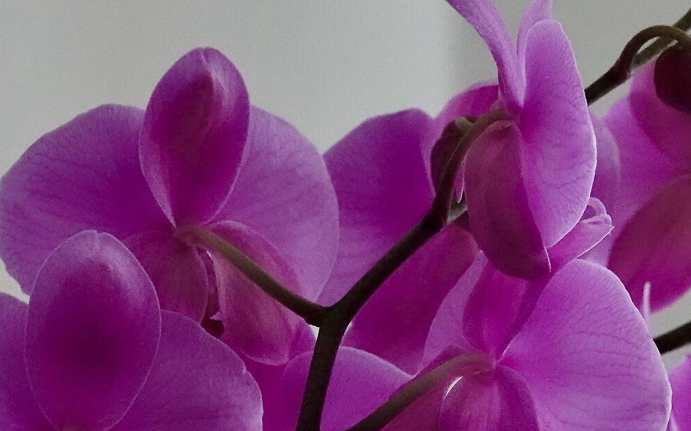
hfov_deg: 5.1
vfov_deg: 3.2
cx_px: 521
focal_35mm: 415
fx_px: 7814
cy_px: 323
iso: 6400
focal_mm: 62.39
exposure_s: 1/100
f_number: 4
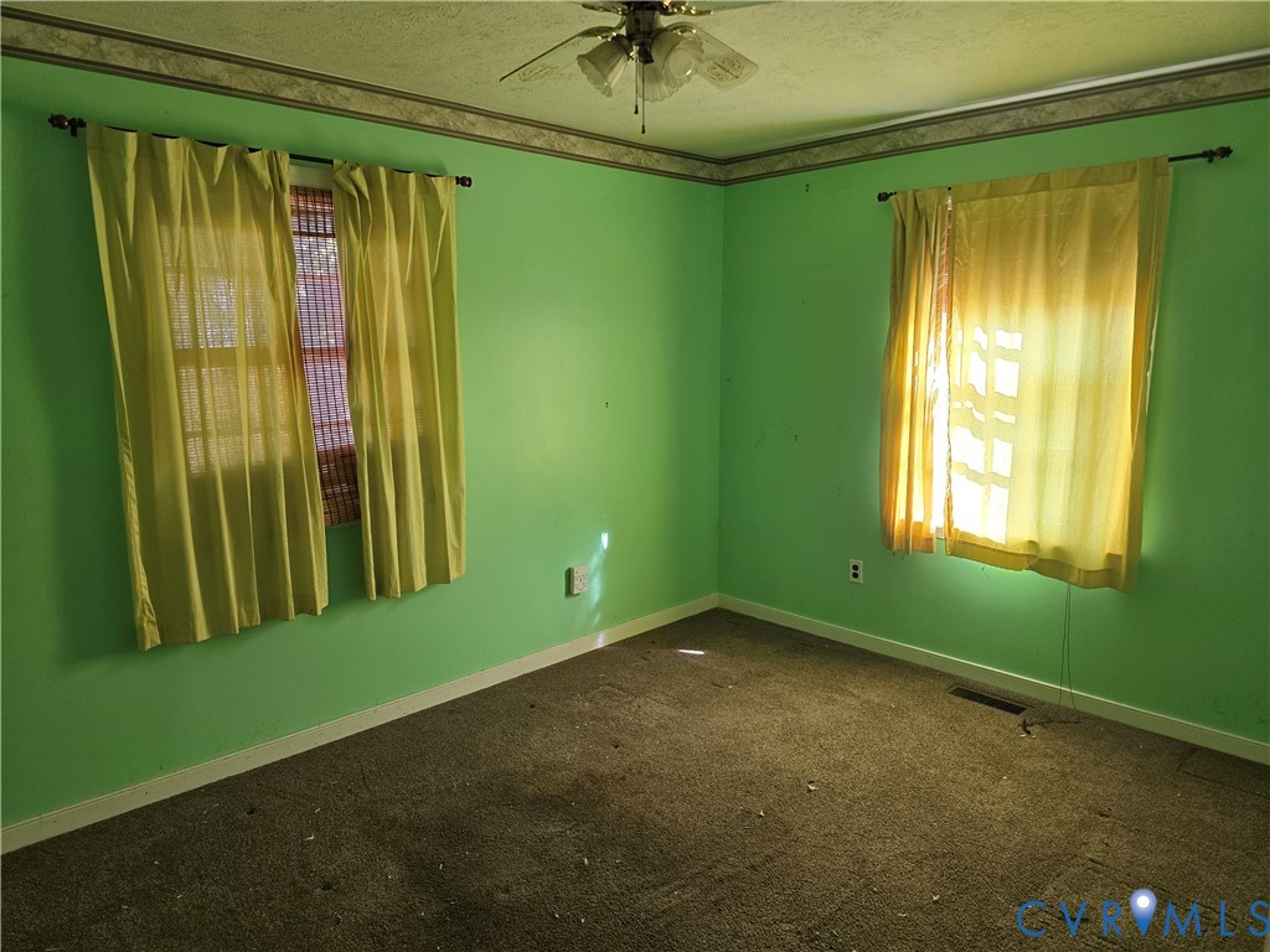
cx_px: 635
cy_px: 476
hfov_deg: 73.9
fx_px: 844
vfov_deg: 58.9
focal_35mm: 23
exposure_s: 1/180
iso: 160
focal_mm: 6.3
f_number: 1.7
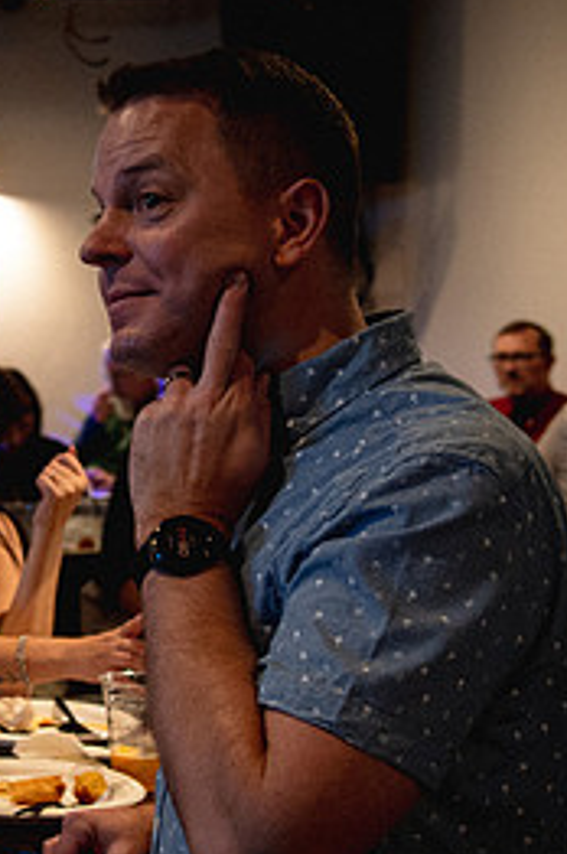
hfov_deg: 16.6
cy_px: 456
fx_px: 1895
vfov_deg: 25.4
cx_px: -30
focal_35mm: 80
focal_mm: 32
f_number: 4
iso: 2500
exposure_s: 1/50
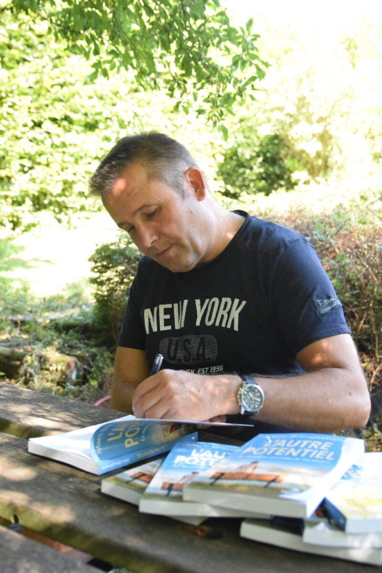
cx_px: 191
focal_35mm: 44
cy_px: 286
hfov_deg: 30.8
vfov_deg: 45.0
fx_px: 692
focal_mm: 29
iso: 3200
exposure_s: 1/1000
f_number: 3.5
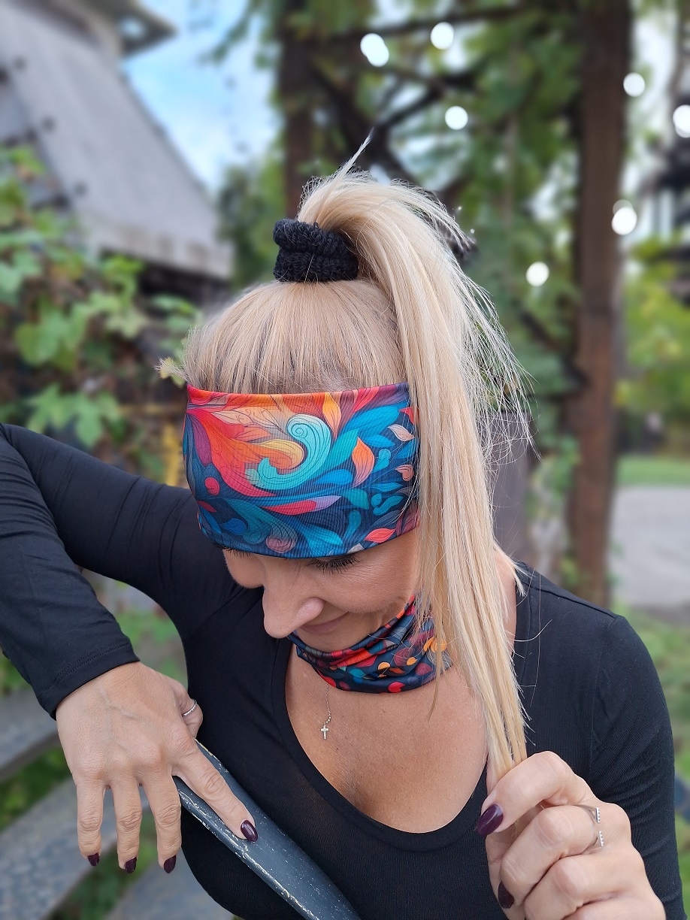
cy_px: 460
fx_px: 611
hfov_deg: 58.9
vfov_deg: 73.9
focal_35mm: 23
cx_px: 345
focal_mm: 5.54
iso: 40
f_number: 1.8
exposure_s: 1/159
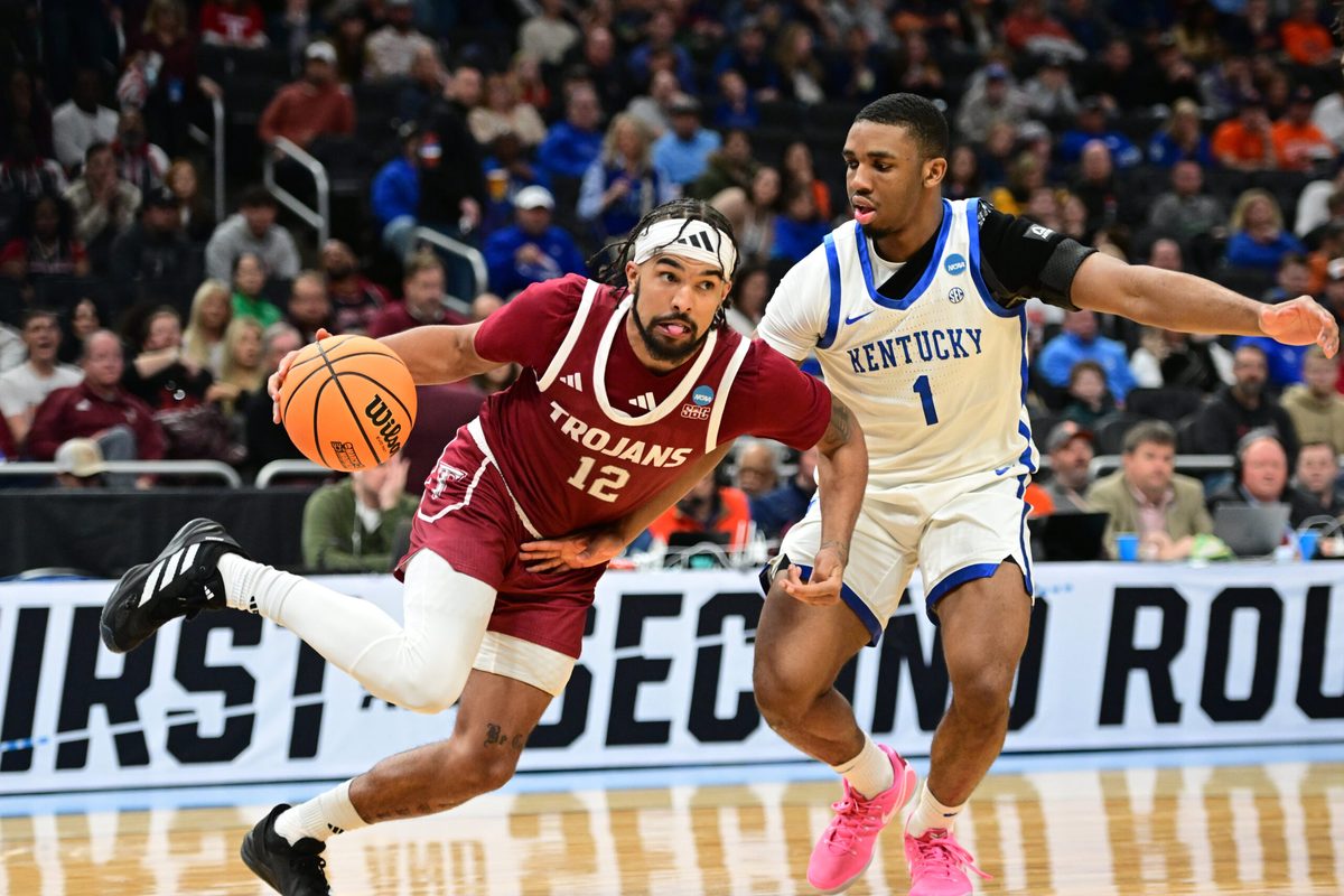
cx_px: 672
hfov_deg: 20.8
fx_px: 3658
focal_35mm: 98
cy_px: 448
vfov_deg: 14.0
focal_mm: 98
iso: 5000
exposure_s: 1/1600
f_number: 2.8
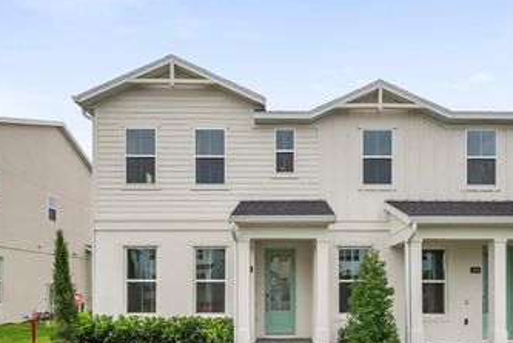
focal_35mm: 18
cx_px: 300
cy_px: 200
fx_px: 257
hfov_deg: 89.1
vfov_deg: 67.1
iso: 500
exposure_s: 1/320
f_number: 8
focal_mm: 12
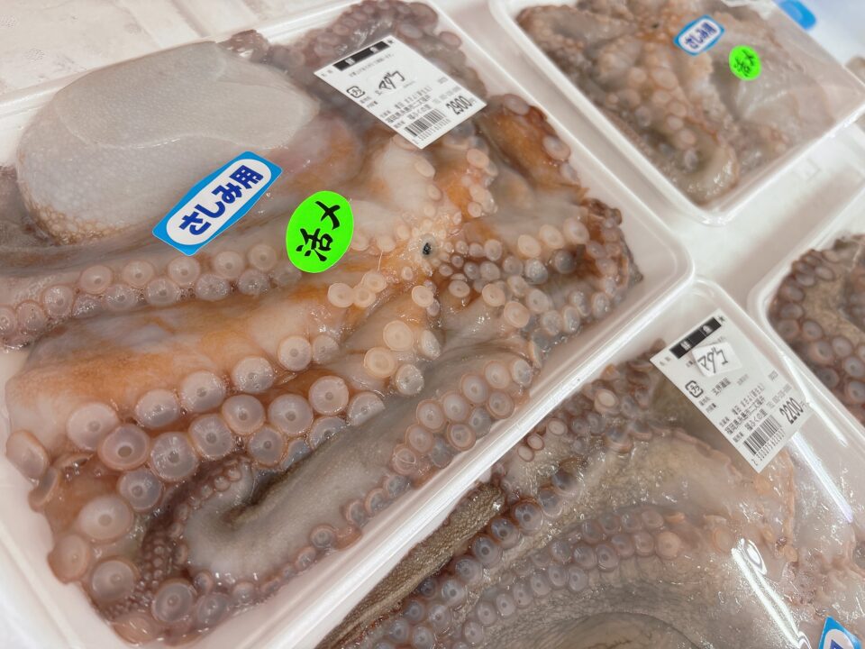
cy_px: 324
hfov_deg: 67.3
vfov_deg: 53.1
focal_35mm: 26
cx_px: 432
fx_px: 650
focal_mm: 5.96
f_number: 1.6
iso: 125
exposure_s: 1/60
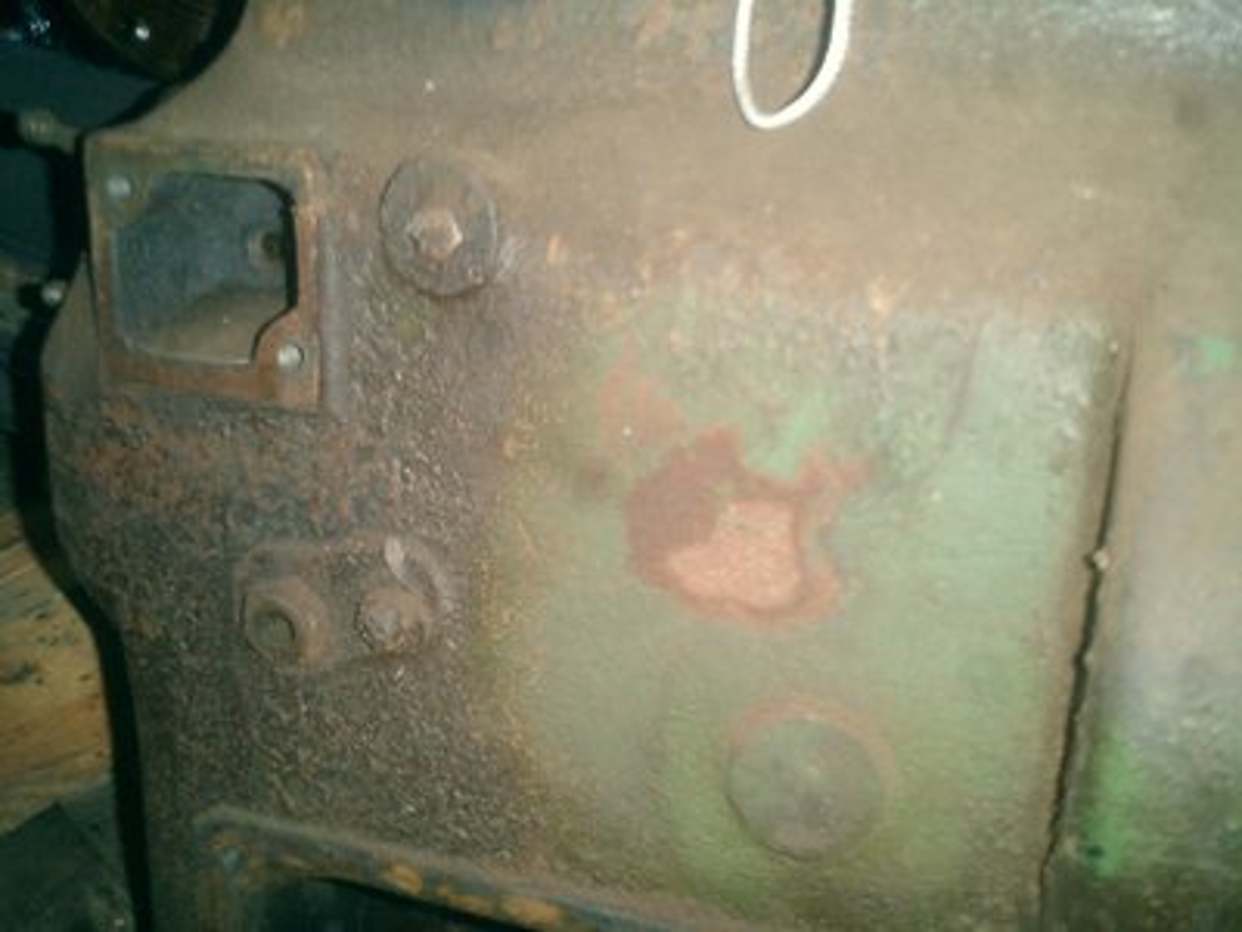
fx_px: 1292
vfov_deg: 39.7
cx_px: 621
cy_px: 466
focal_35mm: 36
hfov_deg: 51.4
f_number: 3.2
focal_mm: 7.5
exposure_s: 1/30
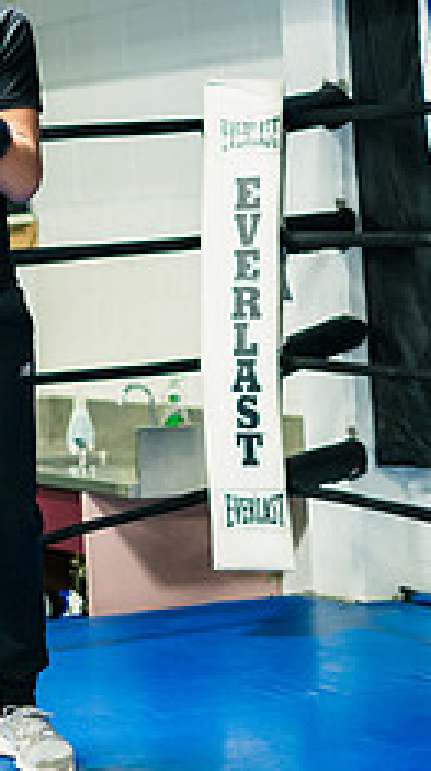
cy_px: 252
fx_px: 2651
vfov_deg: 16.5
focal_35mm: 130
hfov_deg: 9.0
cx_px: -266
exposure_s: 1/500
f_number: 1.8
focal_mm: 50
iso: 2000
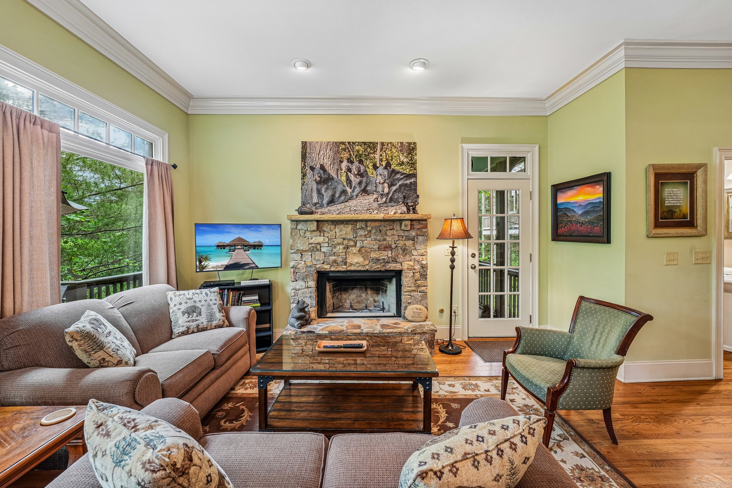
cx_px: 366
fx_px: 285
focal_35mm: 14
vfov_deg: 81.2
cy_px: 244
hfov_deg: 104.3
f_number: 8
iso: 320
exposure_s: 1/6
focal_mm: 14
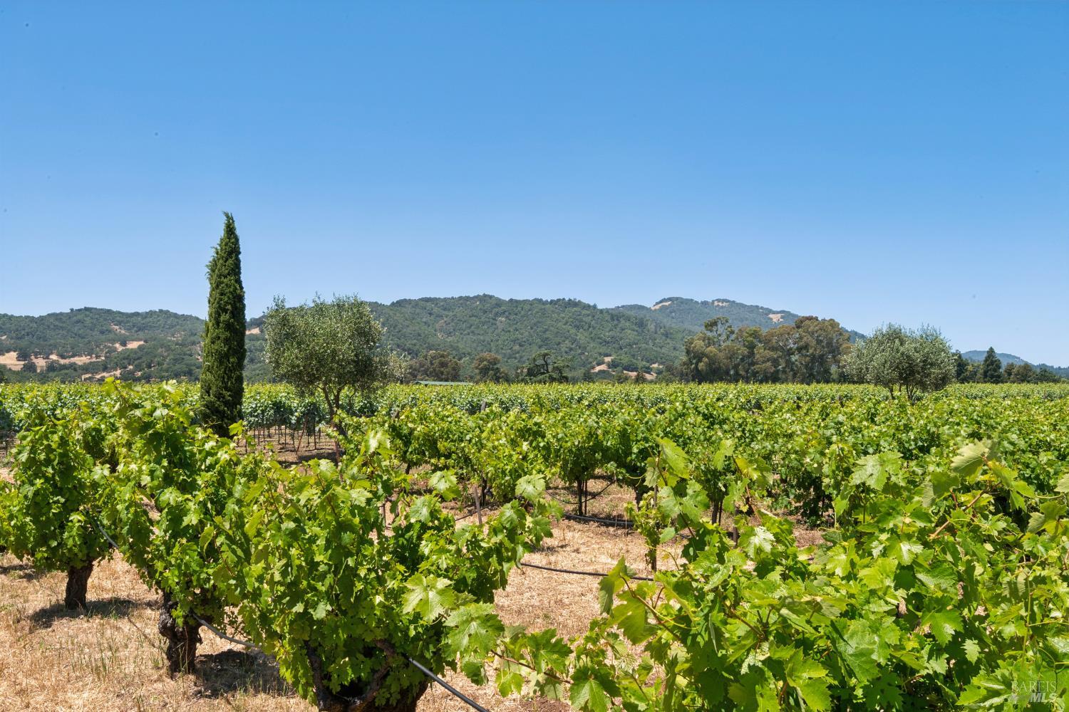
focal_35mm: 29
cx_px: 534
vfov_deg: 45.0
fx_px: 861
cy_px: 356
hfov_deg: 63.7
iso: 320
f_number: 20
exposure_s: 1/80
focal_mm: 29
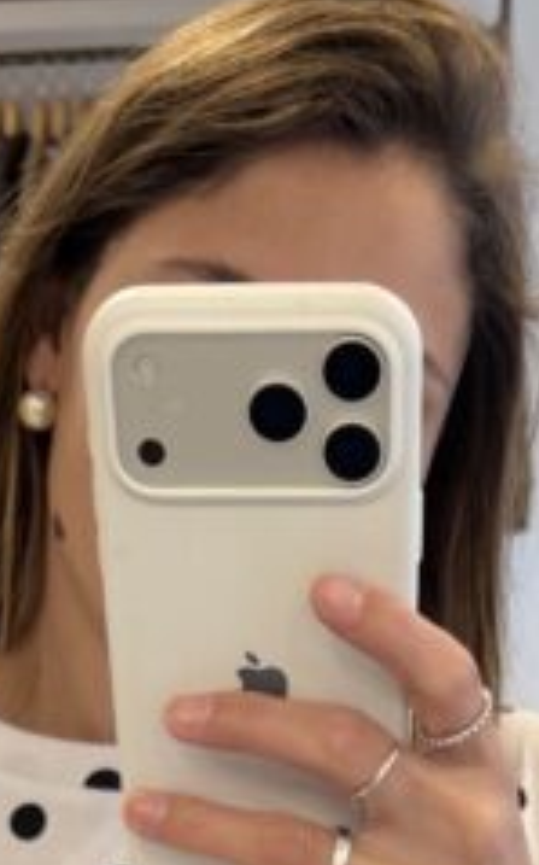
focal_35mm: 83
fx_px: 1954
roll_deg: +0.7
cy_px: 1223
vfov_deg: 21.6
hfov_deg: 15.7
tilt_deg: -18.7
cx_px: 251
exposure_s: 1/100
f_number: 1.78
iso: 100
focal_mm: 6.76
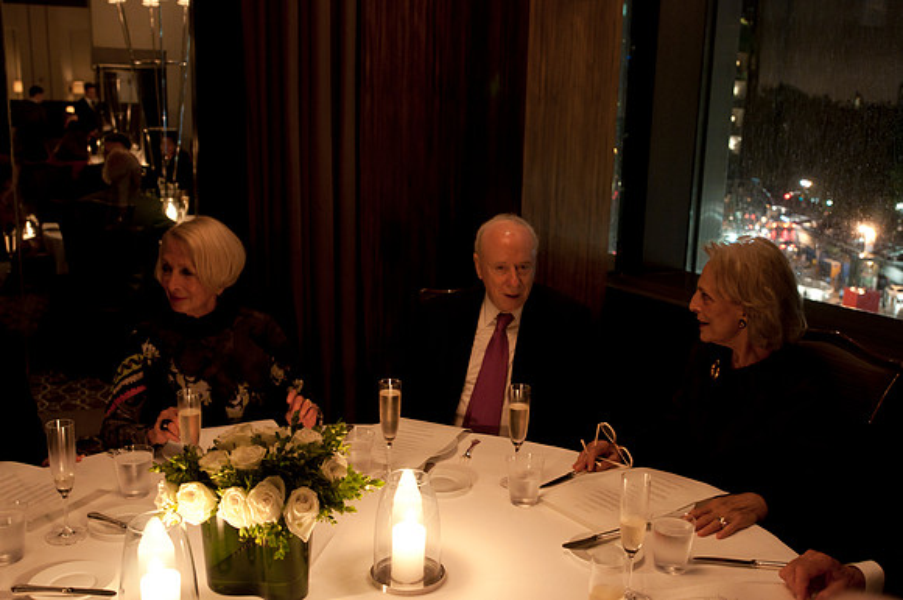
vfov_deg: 36.8
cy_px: 300
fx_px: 902
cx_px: 452
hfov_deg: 53.2
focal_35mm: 36
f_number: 2.8
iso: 1000
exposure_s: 1/8
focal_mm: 24
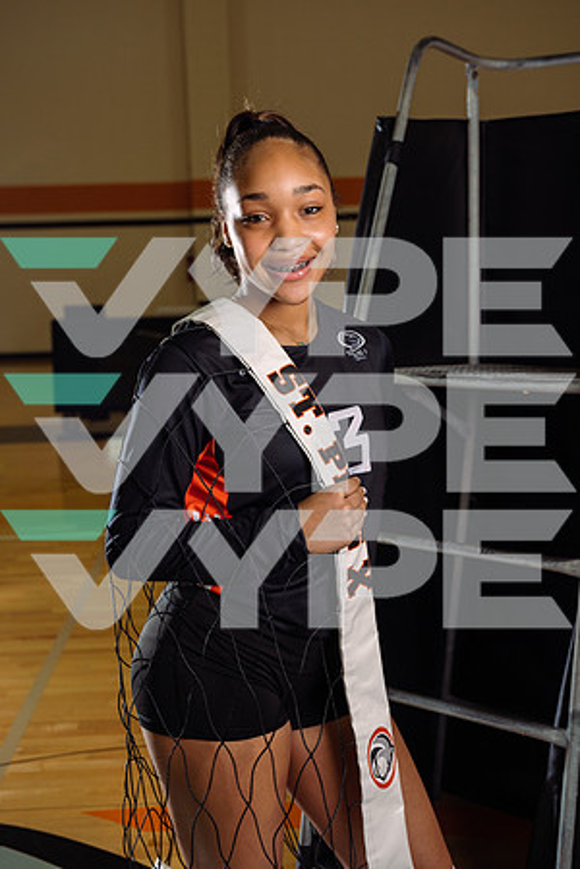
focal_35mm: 48
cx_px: 290
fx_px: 1160
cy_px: 434
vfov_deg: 41.1
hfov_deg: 28.1
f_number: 4.5
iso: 160
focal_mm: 48
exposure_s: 1/320
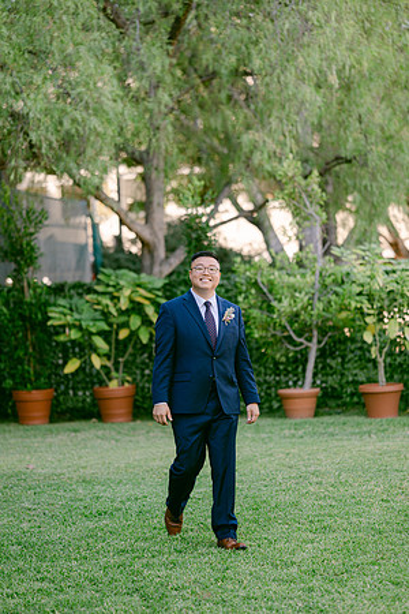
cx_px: 204
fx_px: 1448
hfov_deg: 16.1
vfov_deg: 23.9
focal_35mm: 85
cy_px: 307
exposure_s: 1/200
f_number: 1.8
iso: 80
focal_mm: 85
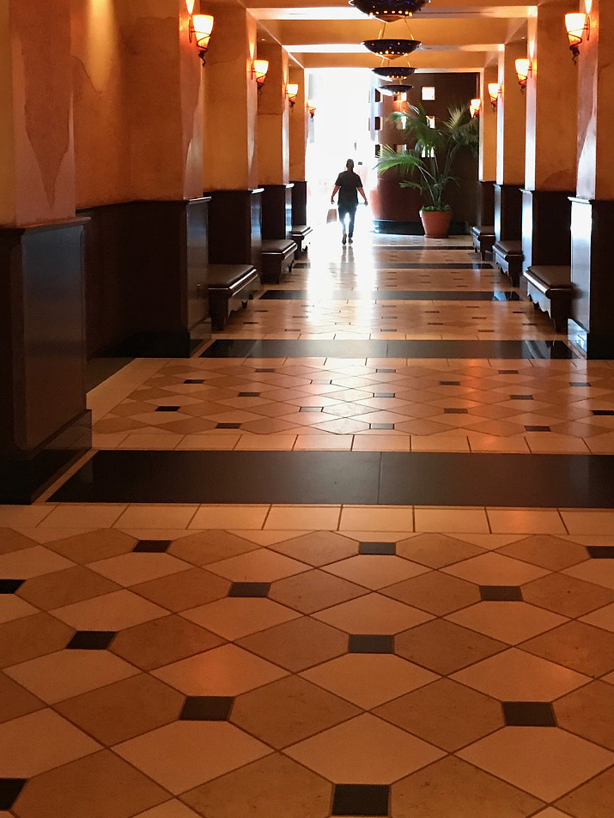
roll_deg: +0.8
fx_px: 1111
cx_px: 353
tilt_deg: -4.9
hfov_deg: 30.8
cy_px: 269
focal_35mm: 47
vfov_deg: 39.9
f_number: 1.8
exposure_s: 1/7
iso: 100
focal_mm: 3.99
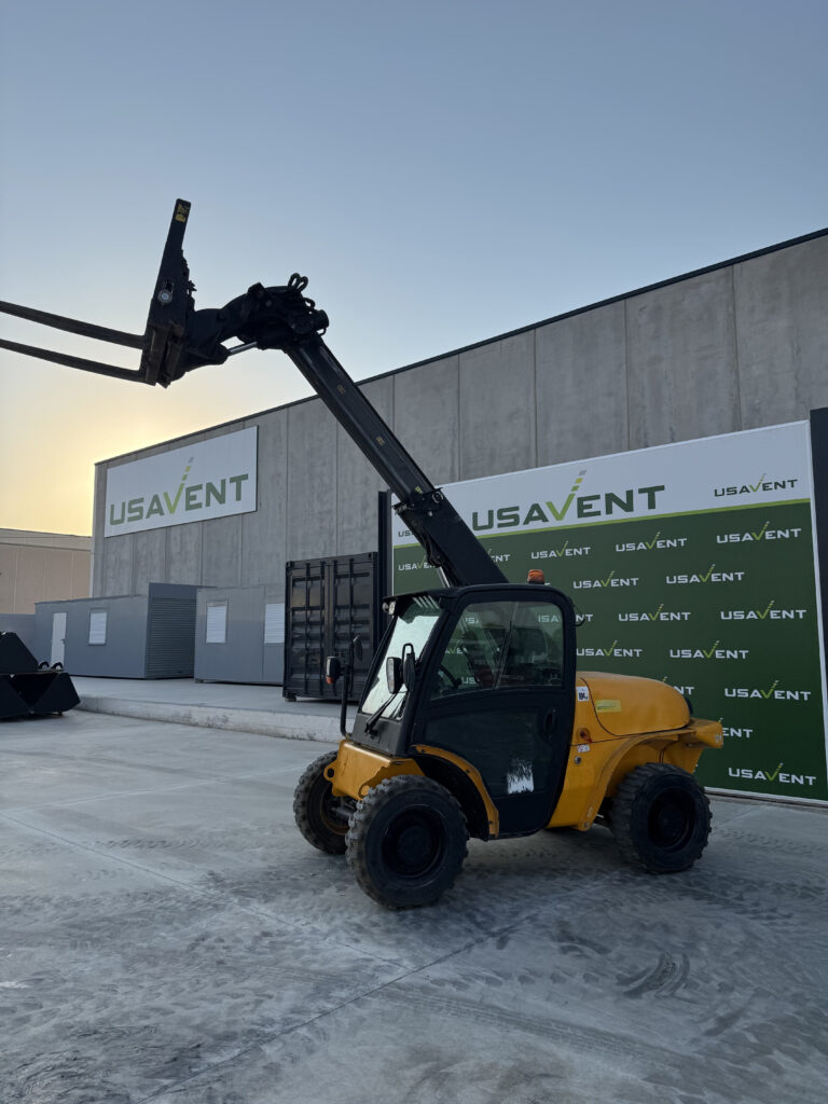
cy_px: 552
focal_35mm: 24
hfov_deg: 56.8
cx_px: 414
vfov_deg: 71.6
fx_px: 765
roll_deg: -1.5
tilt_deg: +8.0
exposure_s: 1/4049
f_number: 1.78
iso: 80
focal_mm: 6.76
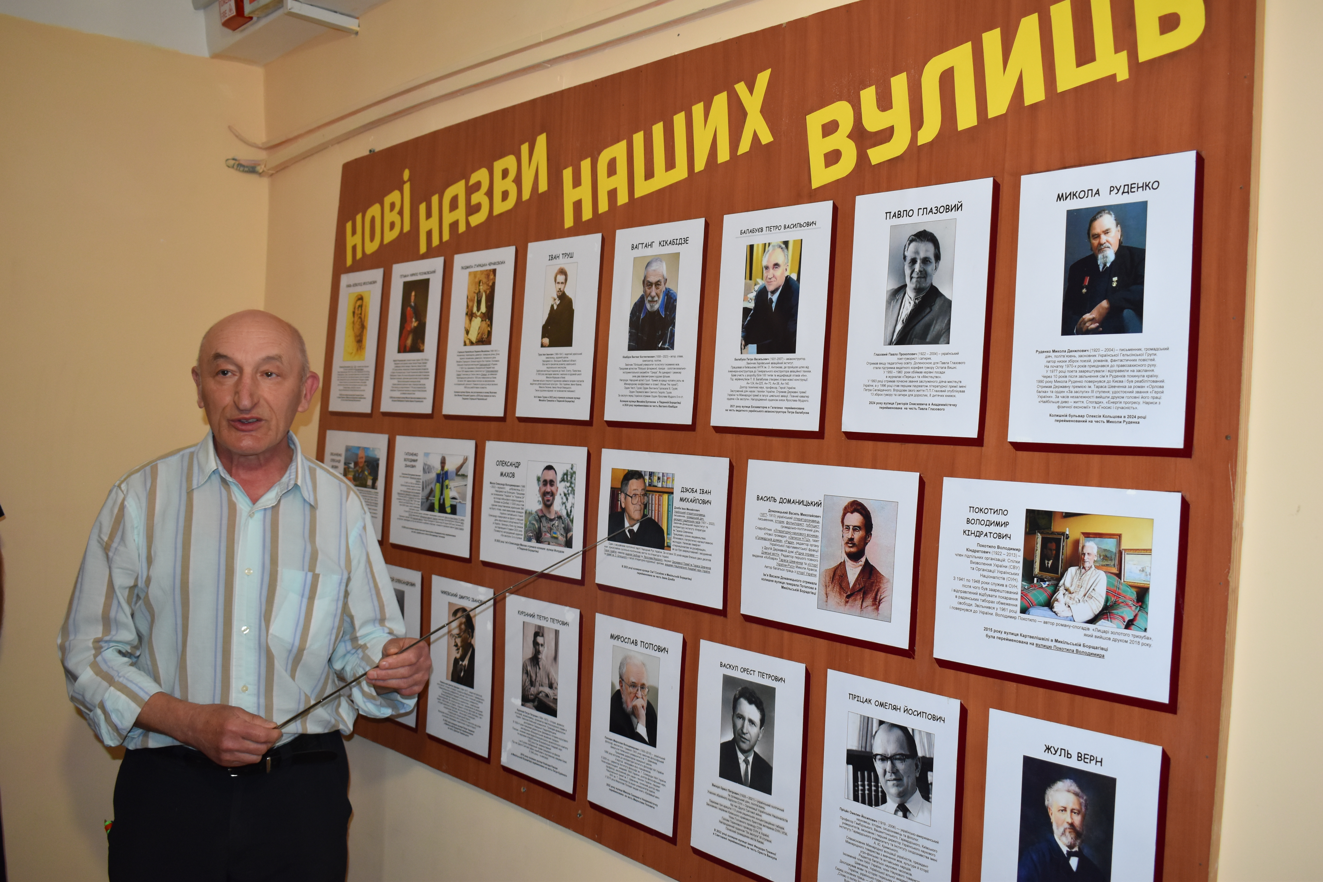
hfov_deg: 55.1
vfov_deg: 38.4
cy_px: 441
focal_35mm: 34
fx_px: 1268
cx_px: 662
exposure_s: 1/80
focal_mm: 23
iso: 800
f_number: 4.5
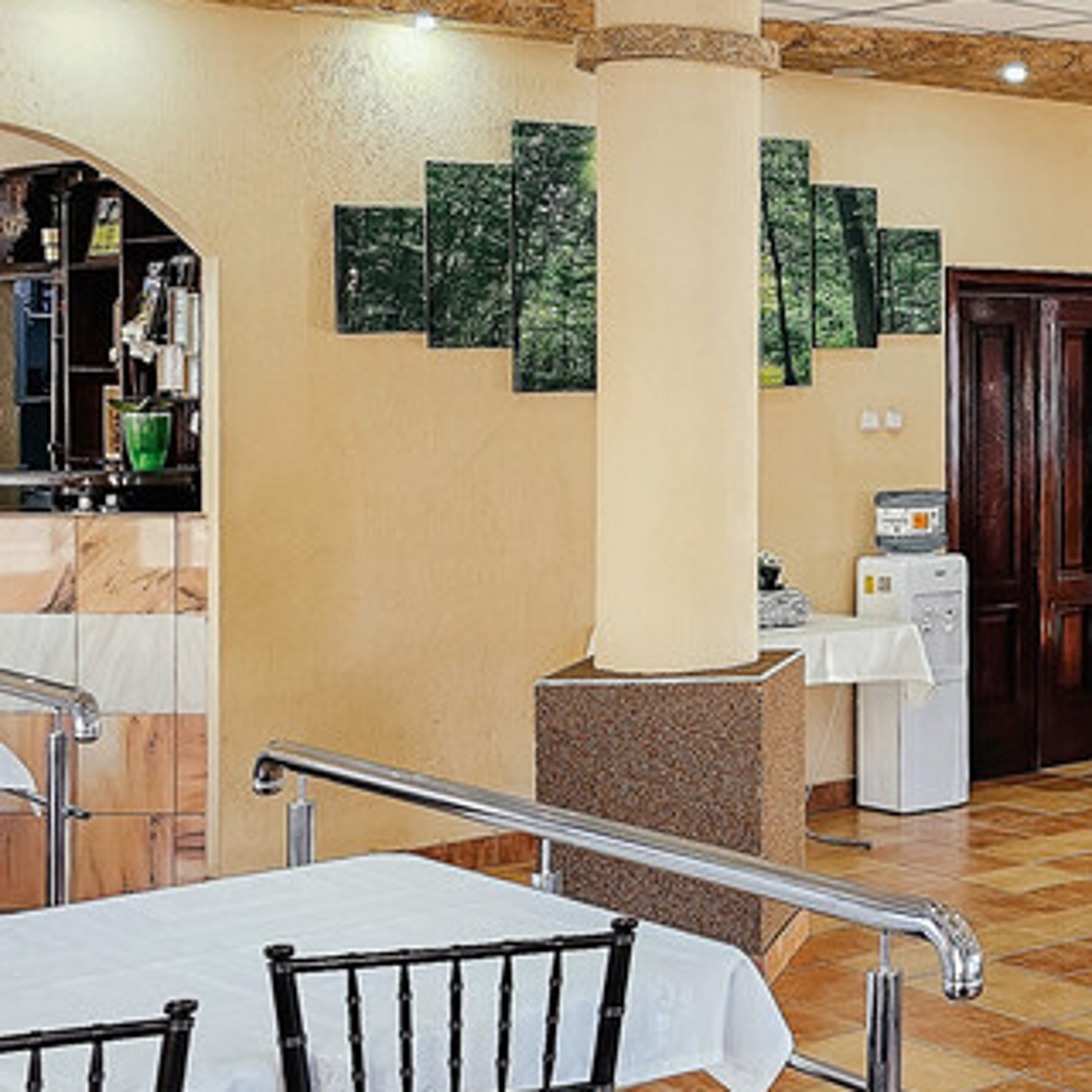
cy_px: 399
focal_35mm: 65
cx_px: 1269
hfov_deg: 24.3
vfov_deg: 26.4
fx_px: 2320
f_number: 1.7
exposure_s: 1/180
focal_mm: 6.3
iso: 125
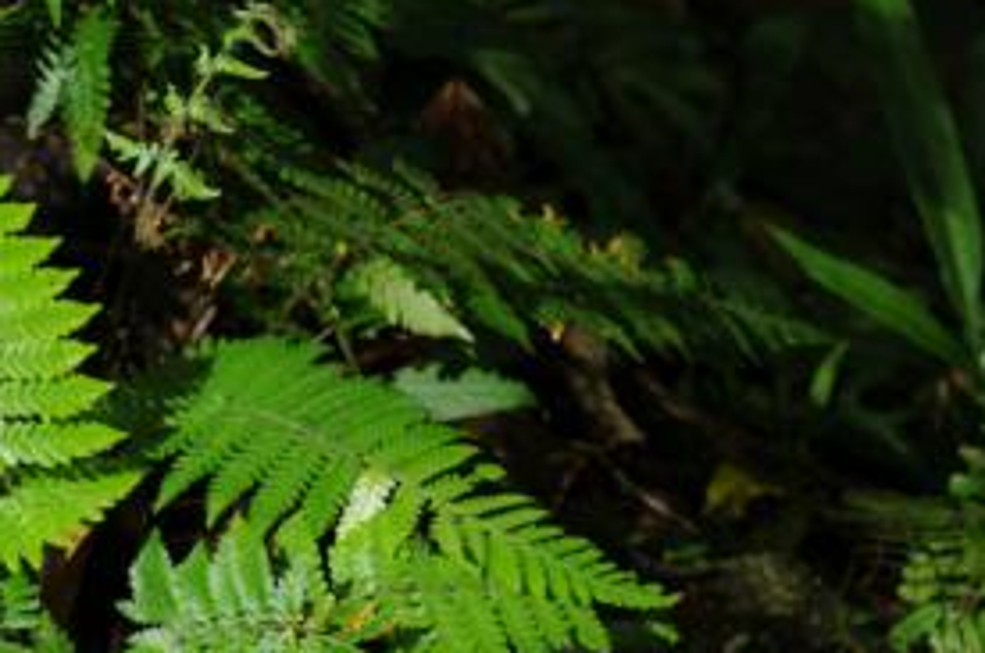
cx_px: 150
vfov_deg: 7.0
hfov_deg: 10.5
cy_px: 623
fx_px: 5353
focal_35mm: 196
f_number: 5
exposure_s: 1/60
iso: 200
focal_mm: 60
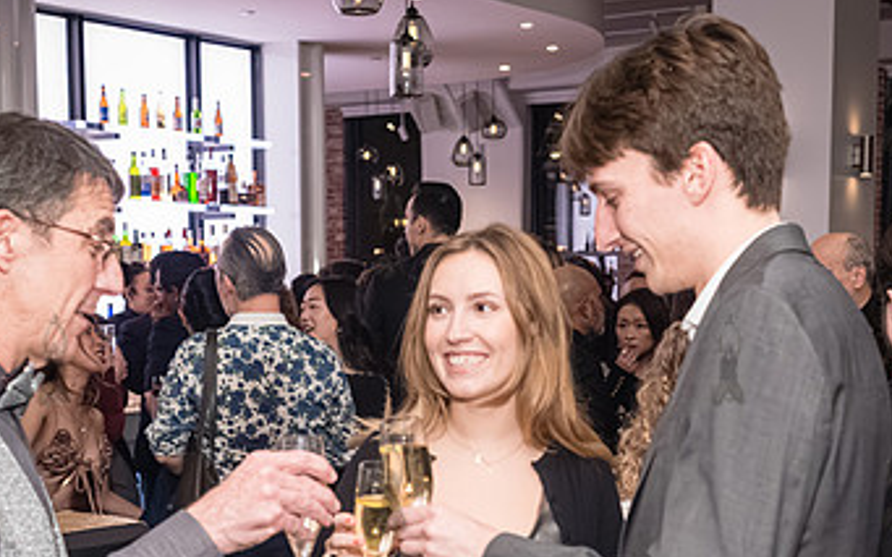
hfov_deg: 29.0
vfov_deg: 18.1
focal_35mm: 71
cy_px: 494
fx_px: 1726
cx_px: 464
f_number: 5
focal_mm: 35
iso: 8000
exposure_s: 1/400
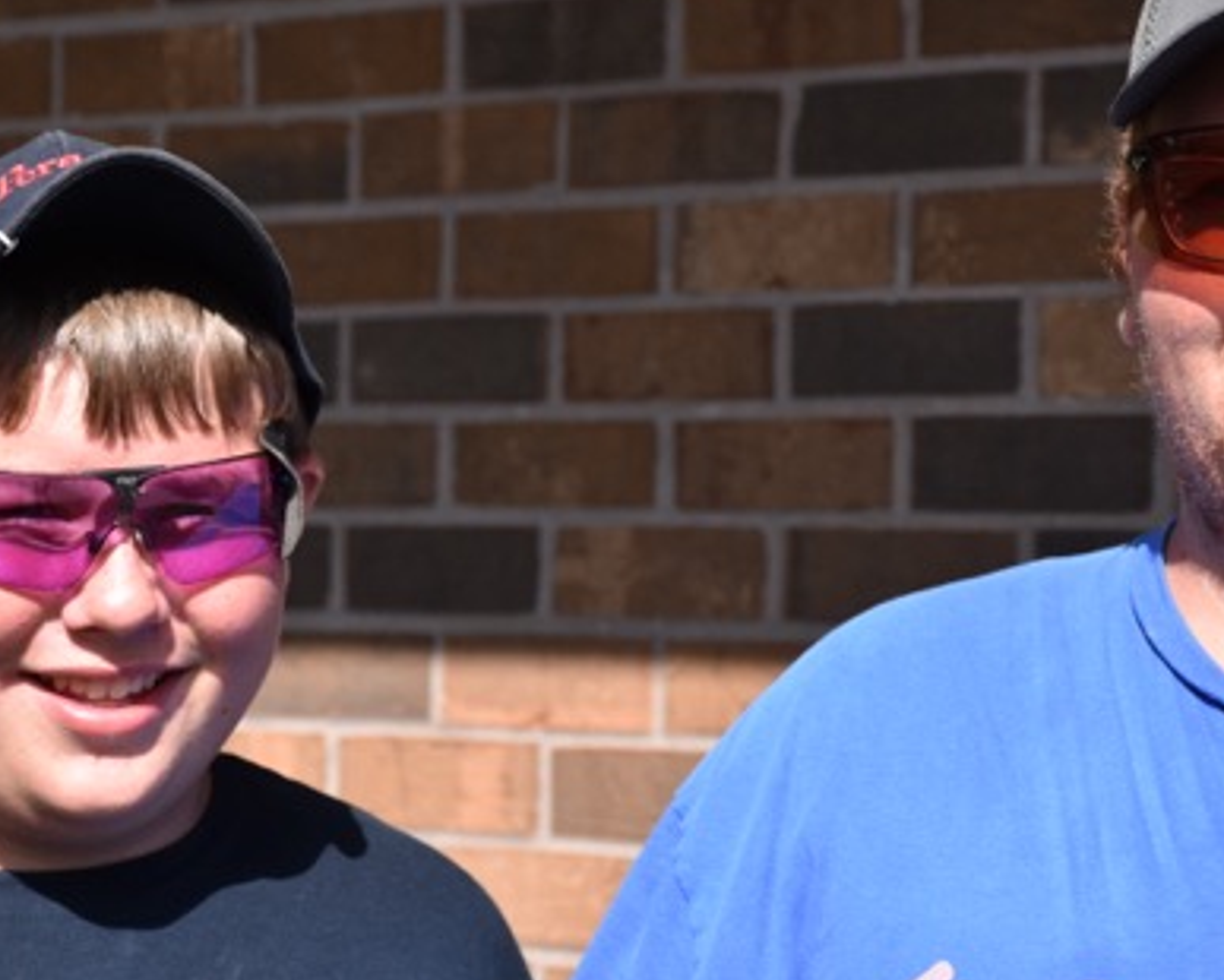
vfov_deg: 9.4
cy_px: 357
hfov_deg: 11.8
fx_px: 5934
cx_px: 708
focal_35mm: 164
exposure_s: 1/500
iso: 220
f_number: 8
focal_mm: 75
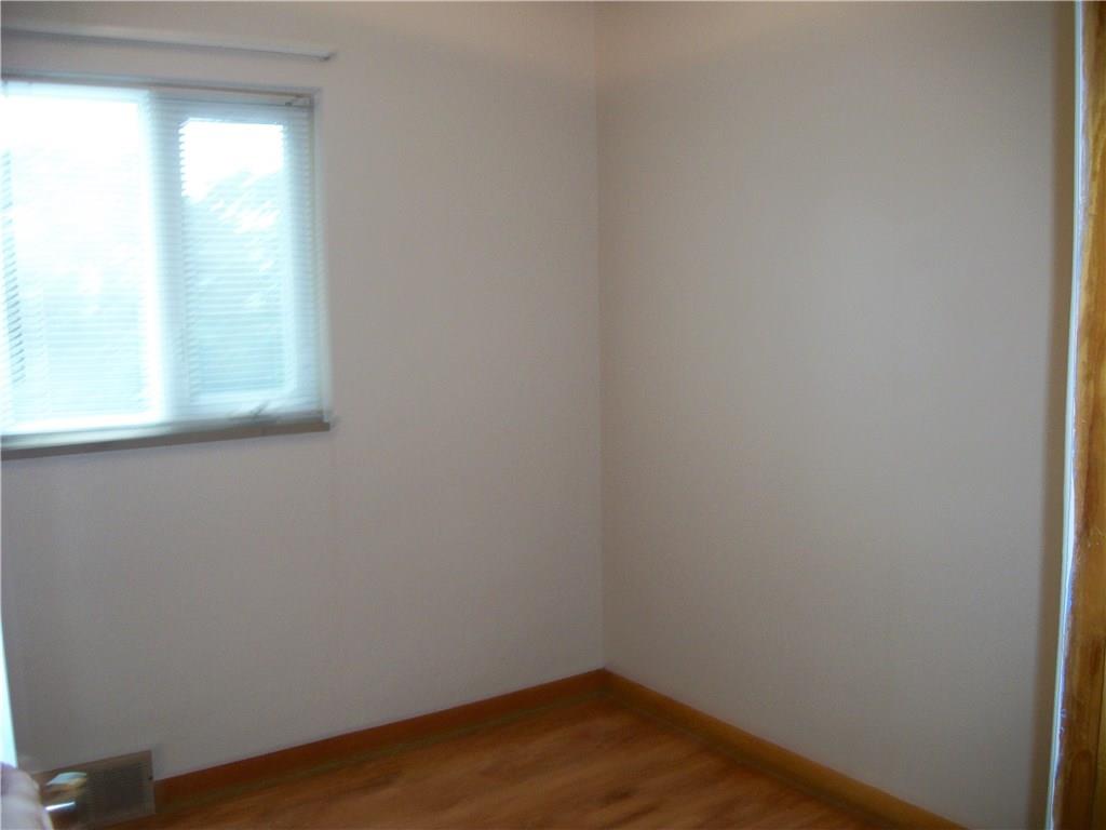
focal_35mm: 32
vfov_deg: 44.2
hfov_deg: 56.8
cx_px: 553
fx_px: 1022
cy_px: 415
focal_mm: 5.7
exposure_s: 1/30
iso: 160
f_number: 2.9
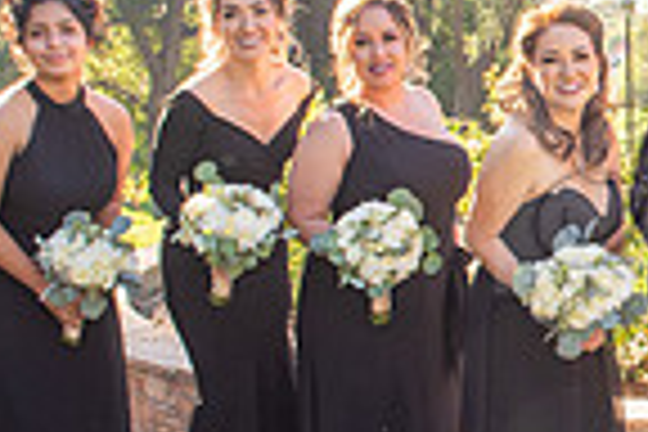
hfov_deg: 19.1
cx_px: 886
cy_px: 187
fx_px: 1746
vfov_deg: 14.1
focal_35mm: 97
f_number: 5.6
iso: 200
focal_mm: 24
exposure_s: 1/250
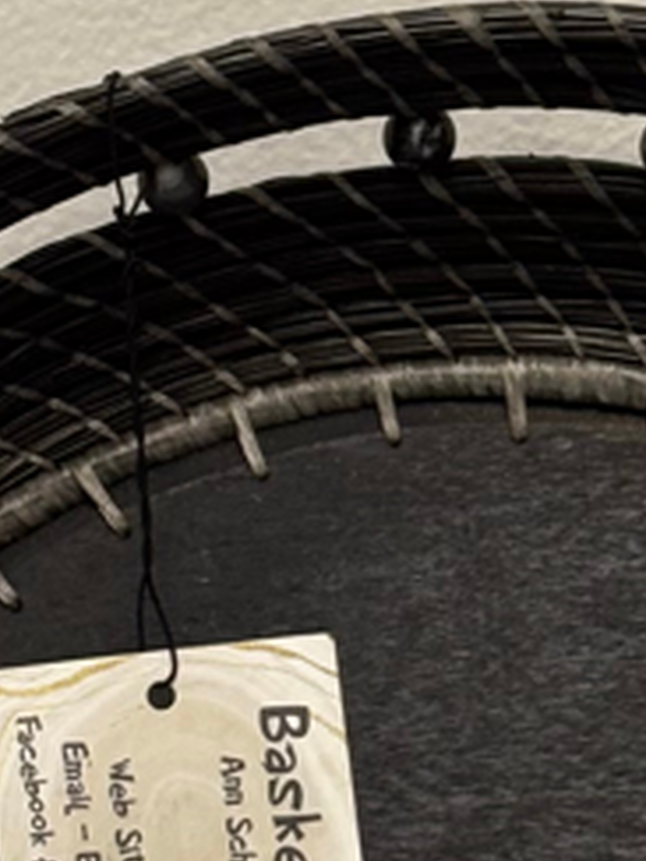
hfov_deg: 5.8
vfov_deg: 7.7
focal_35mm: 256
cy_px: 593
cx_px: 469
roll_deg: -0.6
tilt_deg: -4.9
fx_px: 6370
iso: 100
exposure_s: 1/60
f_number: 1.6
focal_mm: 5.96
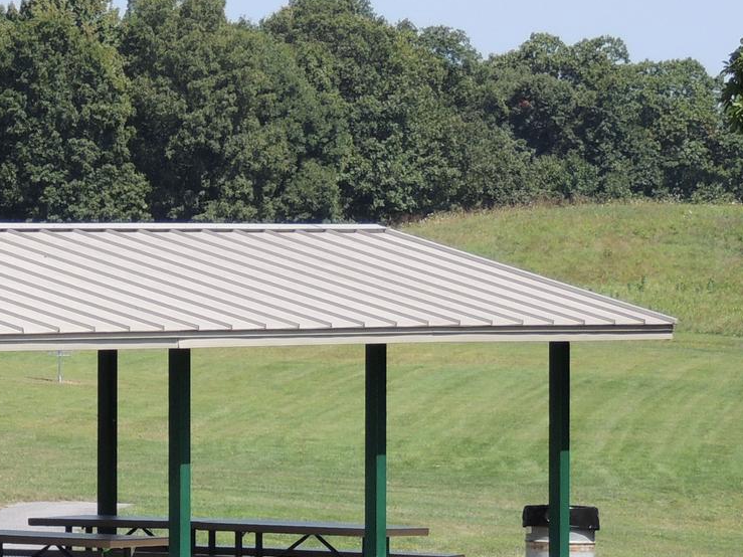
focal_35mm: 374
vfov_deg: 4.0
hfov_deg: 5.3
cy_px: 460
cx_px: -209
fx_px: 8026
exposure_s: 1/500
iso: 100
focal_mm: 24
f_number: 4.3
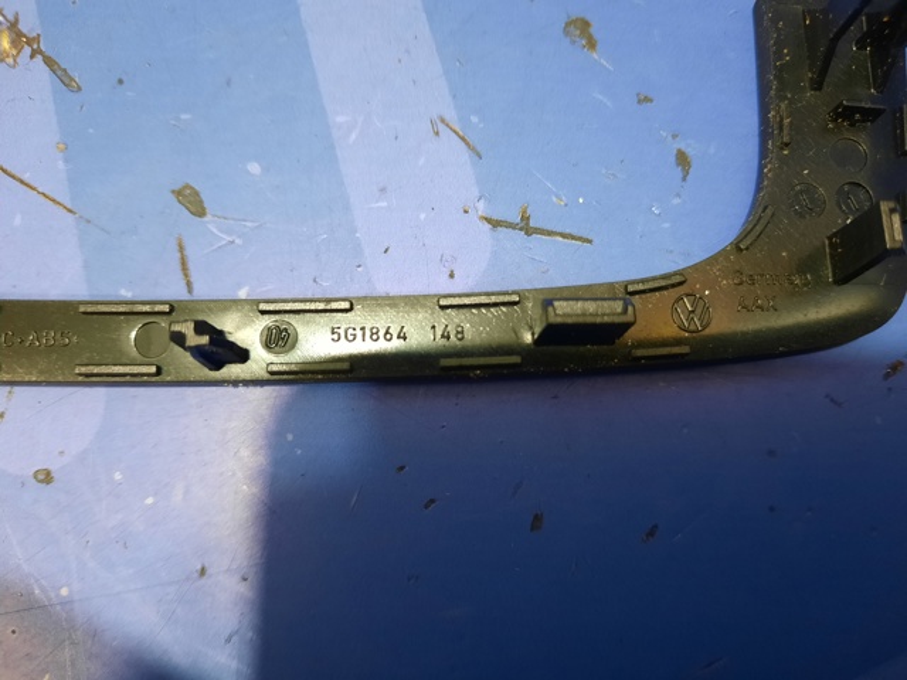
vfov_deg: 54.9
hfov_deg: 69.4
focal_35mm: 25
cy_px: 340
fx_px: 655
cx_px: 454
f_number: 2
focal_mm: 4.6
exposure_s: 1/25
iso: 320
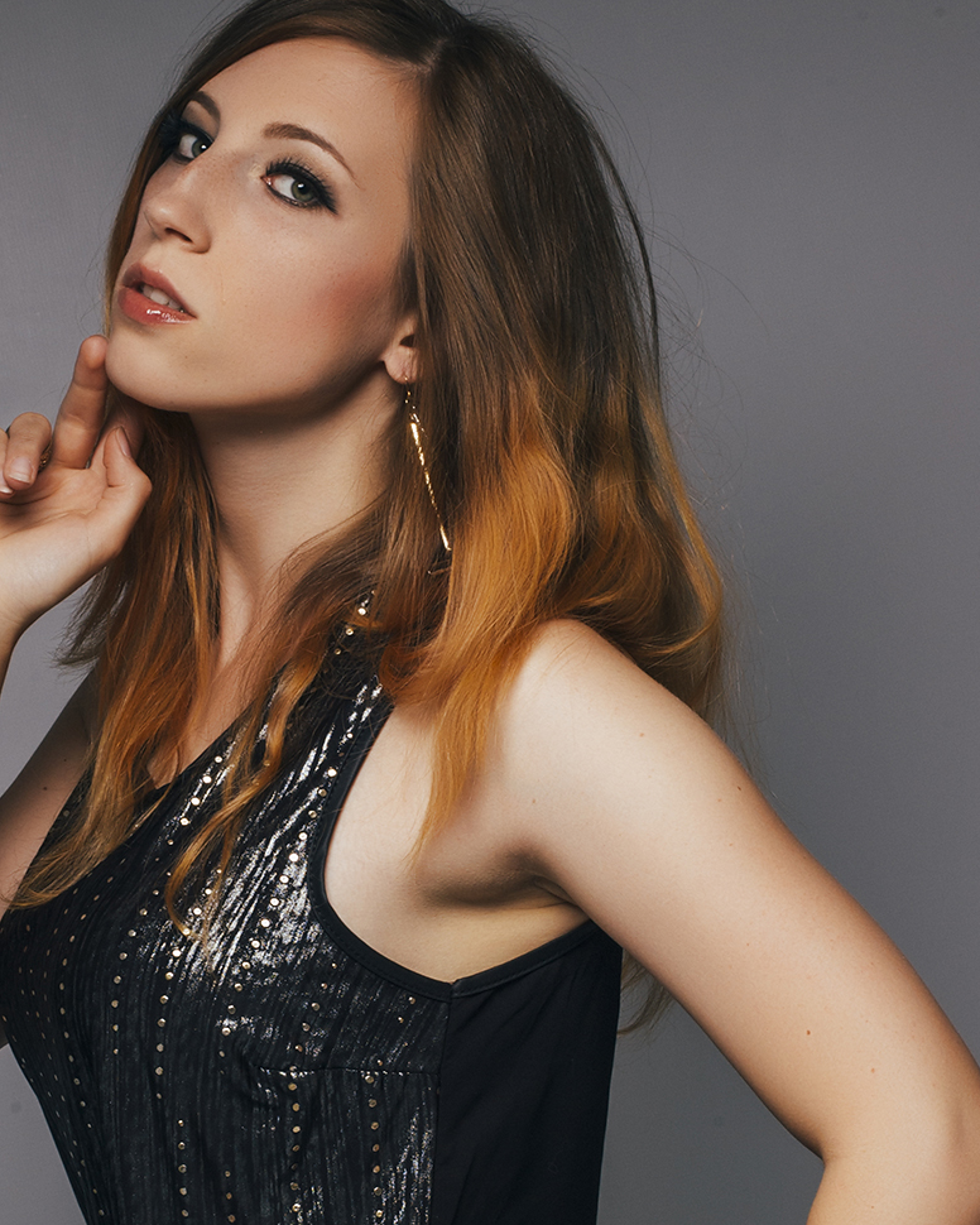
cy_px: 962
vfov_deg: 16.5
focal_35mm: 116
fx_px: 4206
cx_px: 336
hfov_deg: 13.3
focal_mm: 50
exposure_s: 1/500
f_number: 16
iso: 200
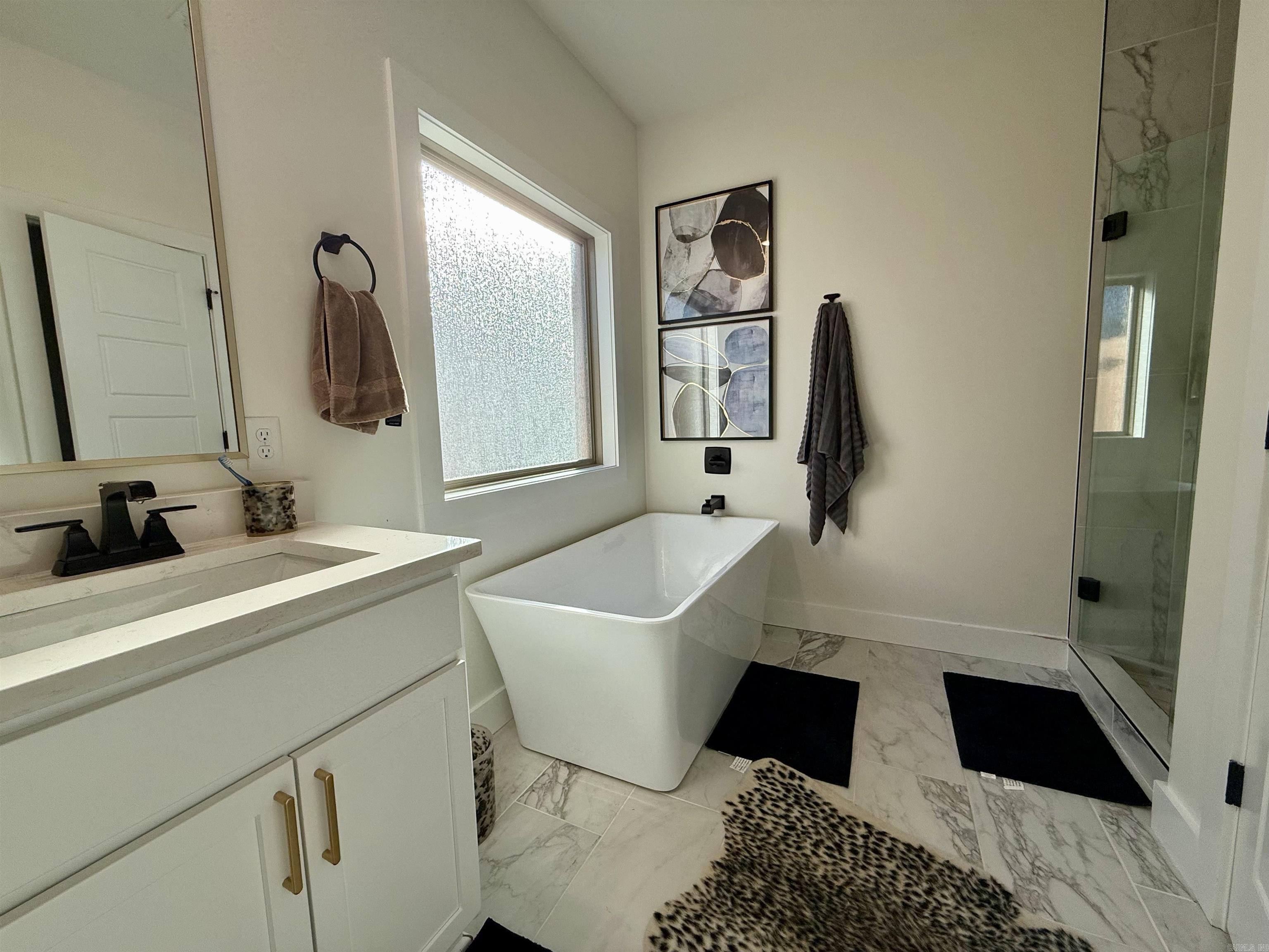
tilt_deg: -6.1
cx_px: 634
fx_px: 513
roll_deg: +1.7
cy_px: 476
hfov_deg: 102.1
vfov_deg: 85.7
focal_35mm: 14
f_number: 2.2
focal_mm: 2.22
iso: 64
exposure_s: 1/475
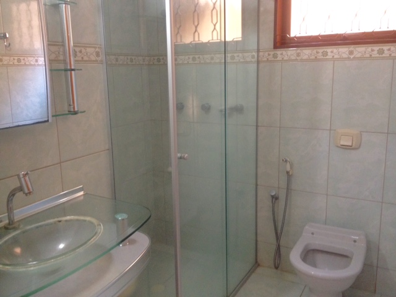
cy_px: 148
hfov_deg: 52.6
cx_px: 198
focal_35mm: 35
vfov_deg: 40.7
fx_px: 400
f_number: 2.4
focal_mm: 4.28
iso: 160
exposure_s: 1/20
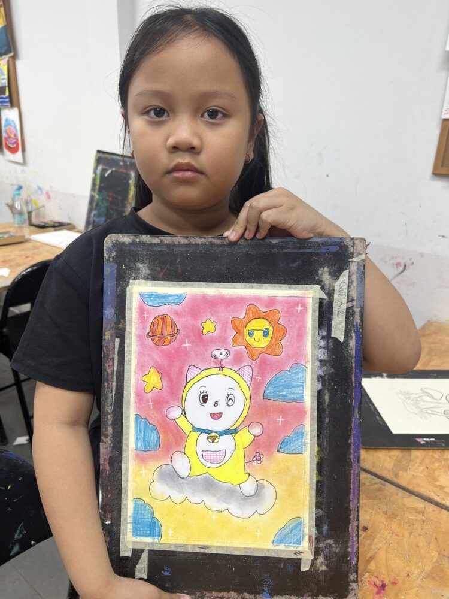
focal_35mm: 26
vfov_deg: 67.3
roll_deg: -1.2
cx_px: 224
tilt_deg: -18.4
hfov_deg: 53.1
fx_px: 450
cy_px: 300
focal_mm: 5.7
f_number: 1.5
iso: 64
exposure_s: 1/121
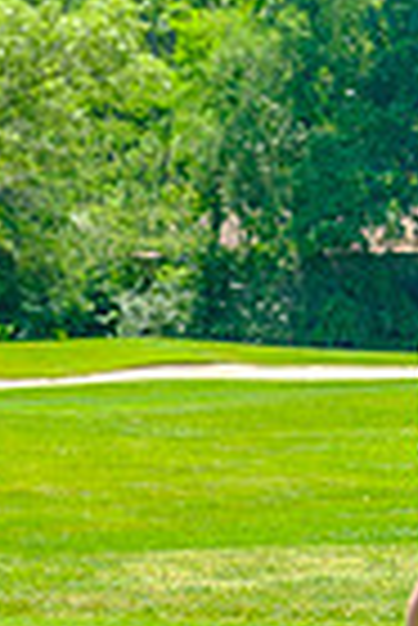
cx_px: 643
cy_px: 315
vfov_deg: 7.6
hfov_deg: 5.1
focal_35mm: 269
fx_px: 4673
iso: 200
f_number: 5.6
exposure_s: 1/250
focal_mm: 55
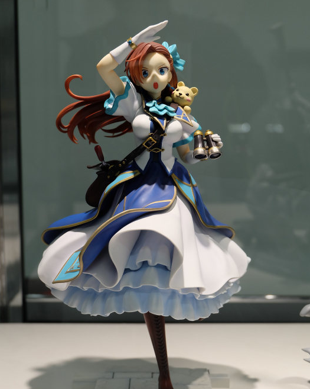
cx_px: 157
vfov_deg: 33.5
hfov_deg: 27.1
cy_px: 229
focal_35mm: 56
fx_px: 643
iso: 400
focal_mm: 32.5
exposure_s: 1/125
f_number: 5
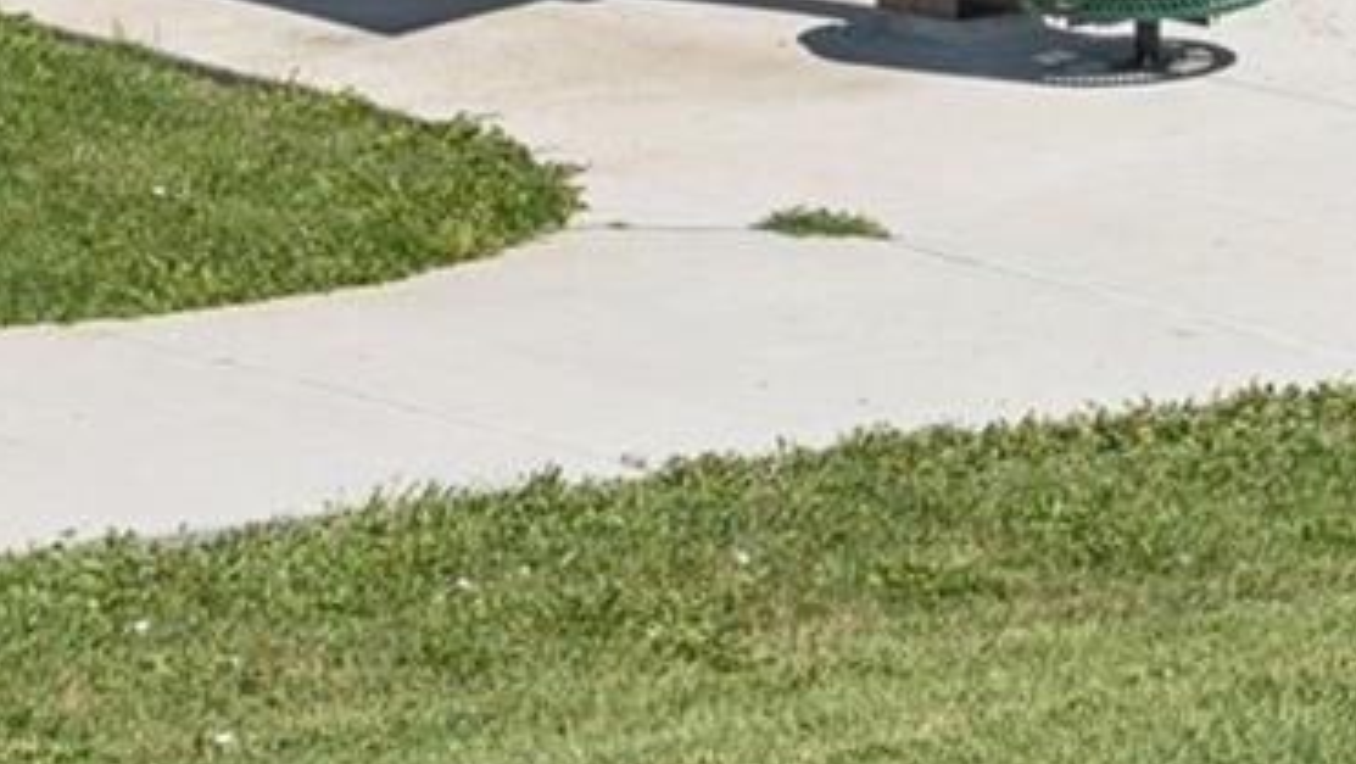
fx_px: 6978
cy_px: -1104
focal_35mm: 194
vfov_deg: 6.0
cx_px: 2025
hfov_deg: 10.7
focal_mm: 43
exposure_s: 1/1000
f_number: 9
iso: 400
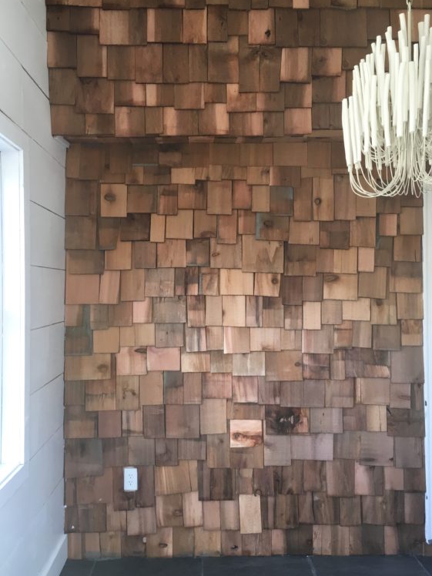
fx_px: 516
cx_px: 206
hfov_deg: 45.4
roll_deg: -1.1
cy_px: 286
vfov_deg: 58.4
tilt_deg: +1.1
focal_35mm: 31
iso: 64
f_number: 2.2
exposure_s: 1/30
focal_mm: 4.15
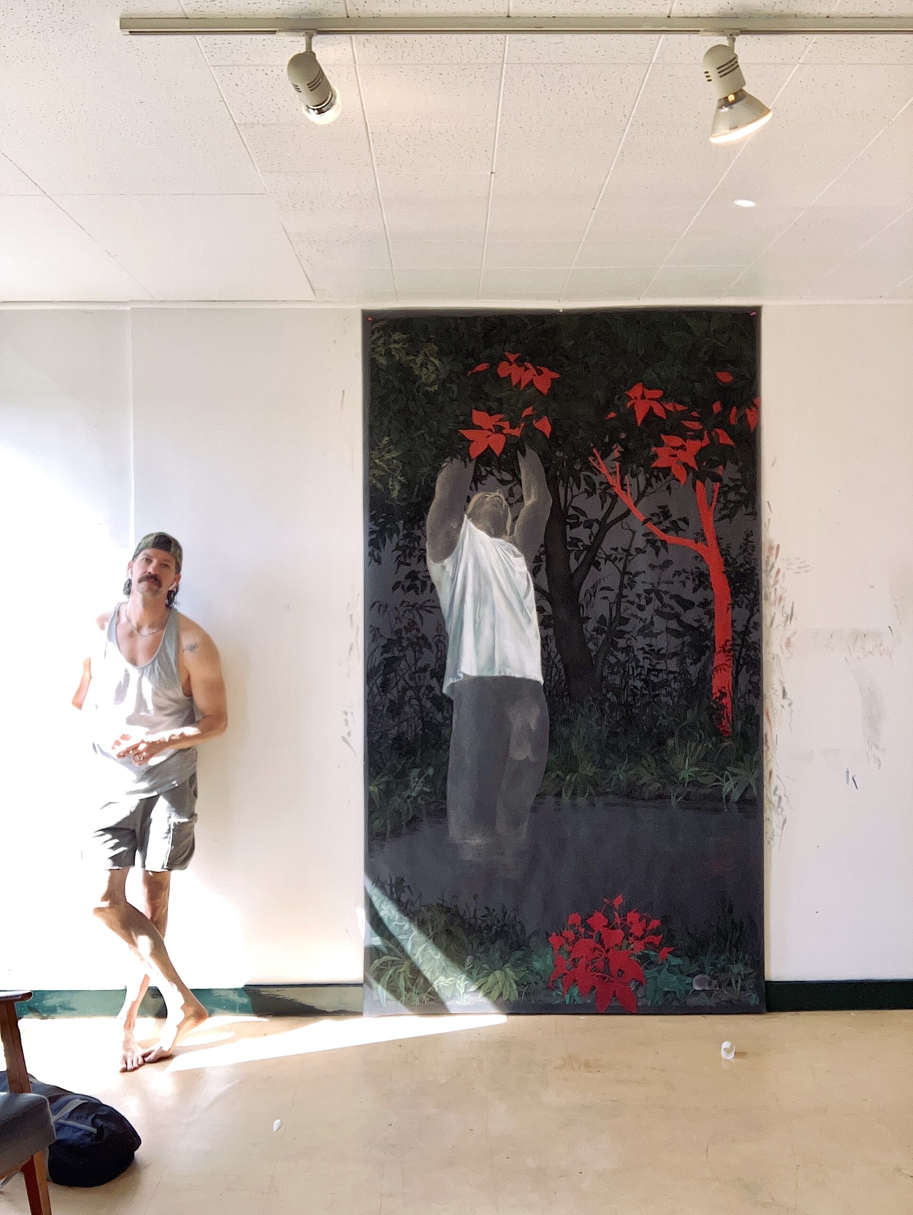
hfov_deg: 44.2
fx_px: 1124
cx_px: 456
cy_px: 608
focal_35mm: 32
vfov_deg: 56.8
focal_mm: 2.87
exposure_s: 1/121
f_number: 2.2
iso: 32
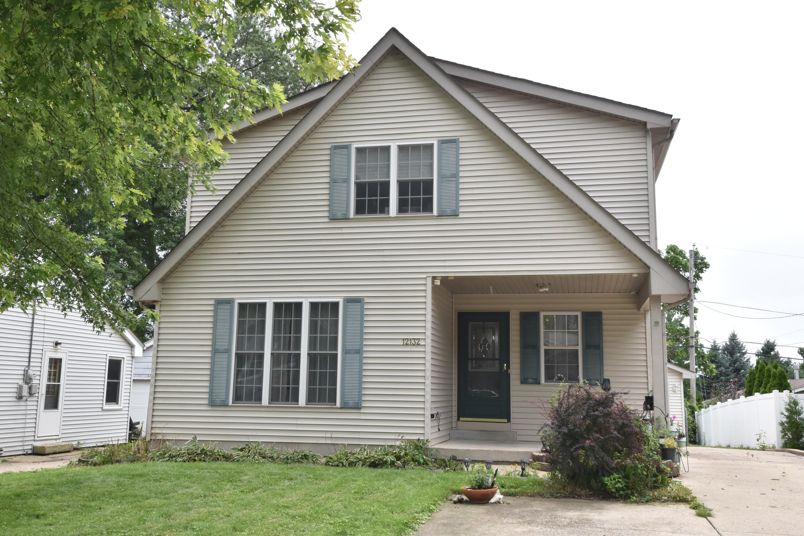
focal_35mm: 36
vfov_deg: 36.9
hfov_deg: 53.1
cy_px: 268
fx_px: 804
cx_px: 402
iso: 800
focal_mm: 24
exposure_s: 1/320
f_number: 9
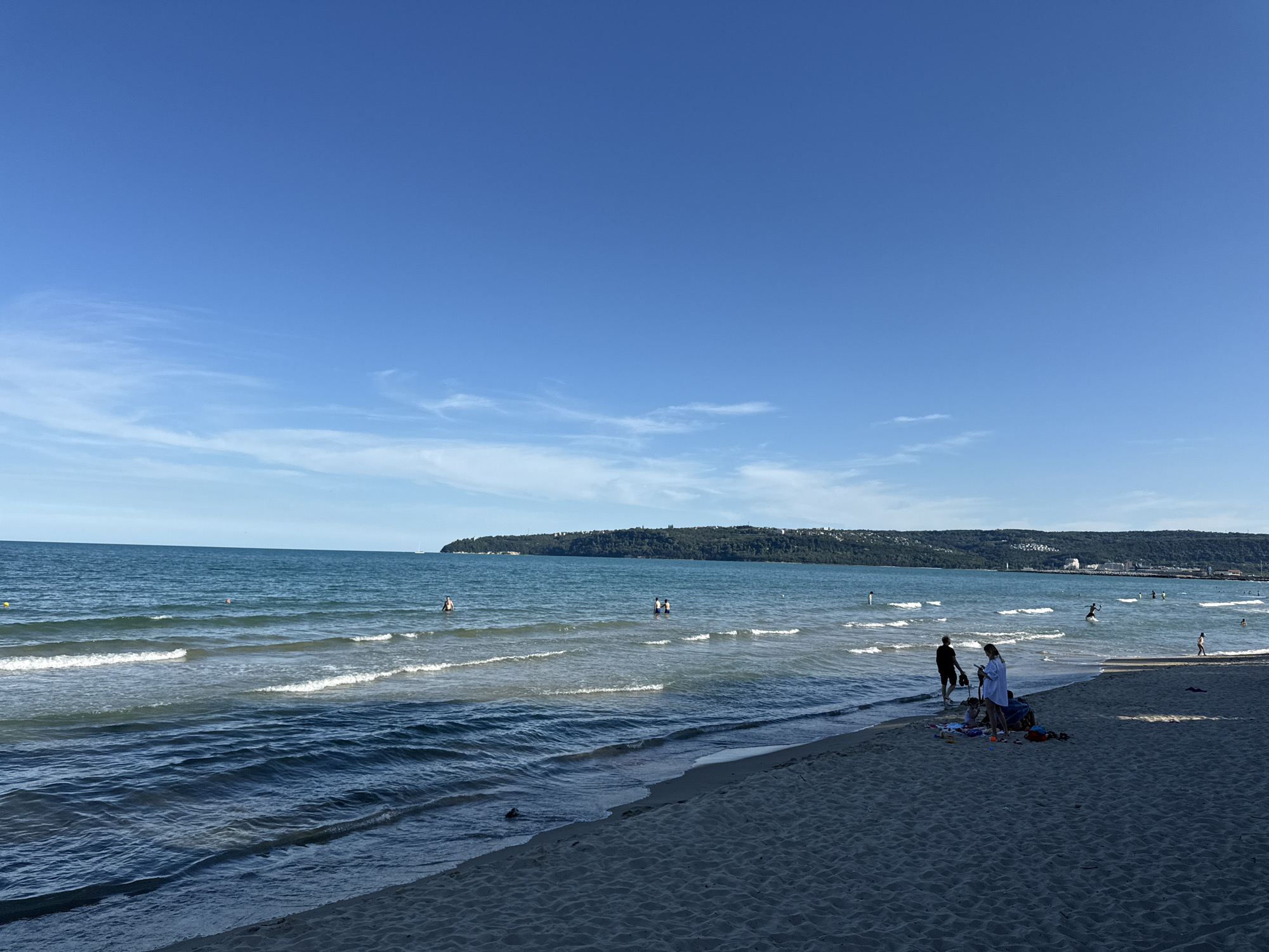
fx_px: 880
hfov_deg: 71.6
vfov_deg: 56.8
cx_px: 634
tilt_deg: +5.1
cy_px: 476
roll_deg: -2.6
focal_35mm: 24
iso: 80
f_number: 1.78
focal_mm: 6.76
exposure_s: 1/5714
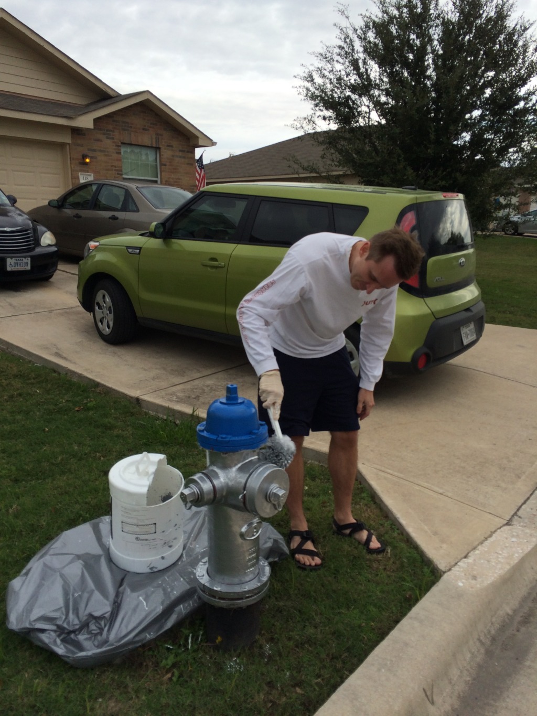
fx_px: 600
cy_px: 358
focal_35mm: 29
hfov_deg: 48.2
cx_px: 268
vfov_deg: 61.7
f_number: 2.2
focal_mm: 4.15
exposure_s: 1/1001
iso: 32
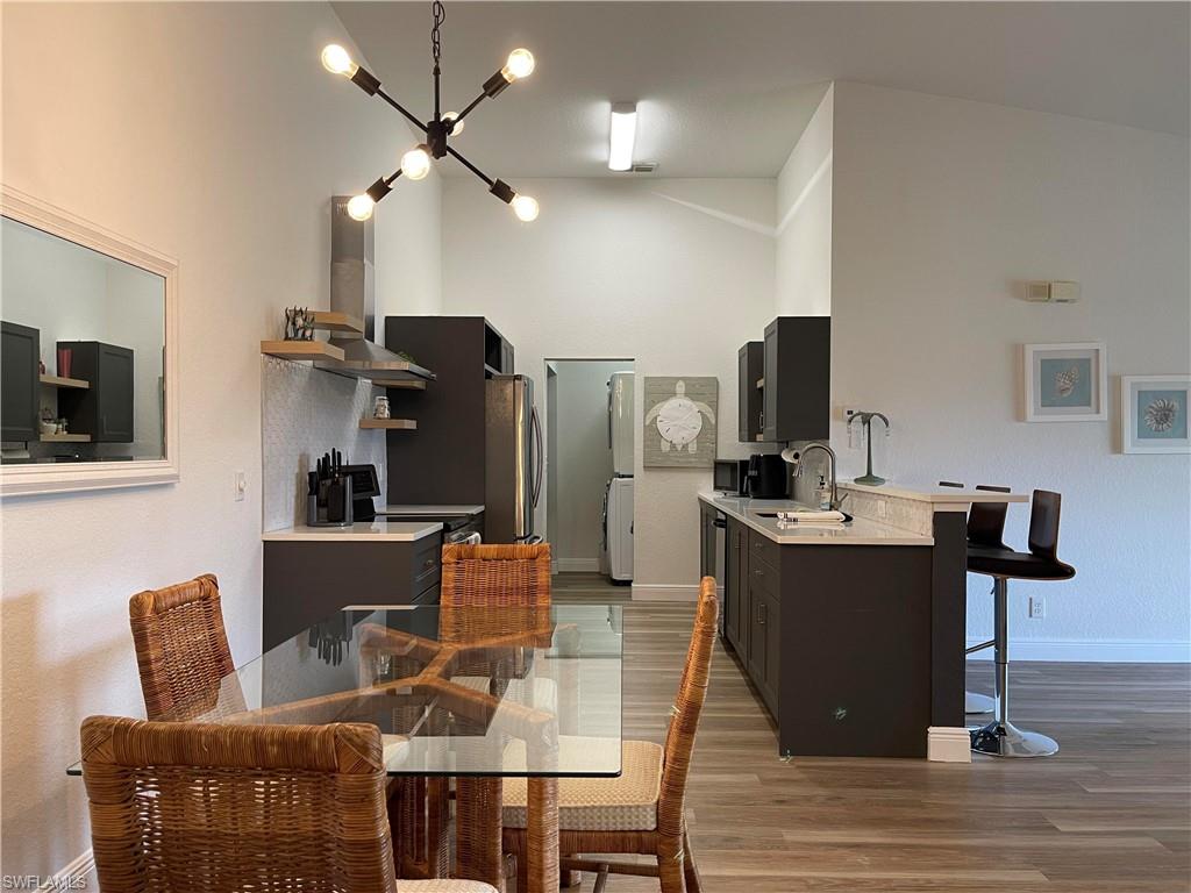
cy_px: 446
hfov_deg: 69.4
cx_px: 596
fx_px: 860
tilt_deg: -0.9
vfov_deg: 54.9
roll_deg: -0.5
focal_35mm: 25
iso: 100
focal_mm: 5.1
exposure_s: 1/60
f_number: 1.6
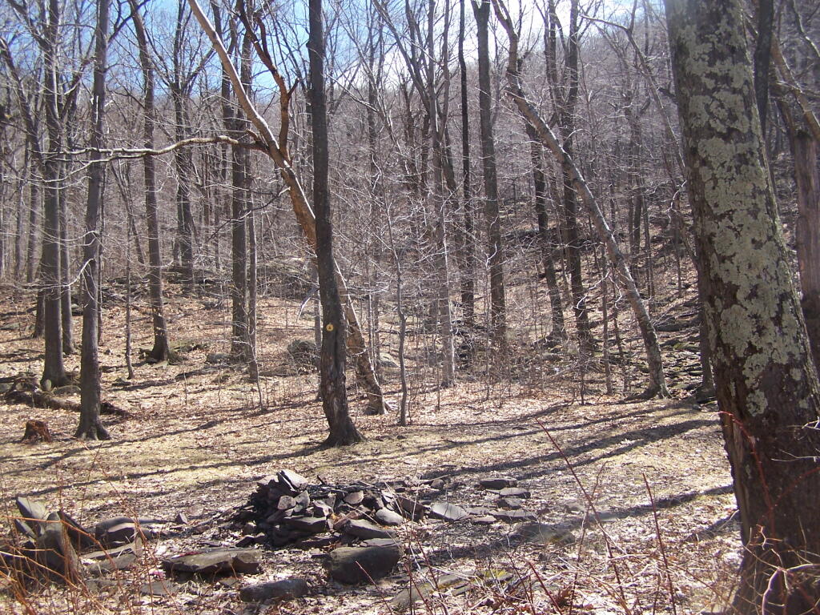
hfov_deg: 49.0
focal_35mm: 38
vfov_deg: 37.7
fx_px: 900
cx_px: 410
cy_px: 308
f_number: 2.8
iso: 80
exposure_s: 1/500
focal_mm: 6.3
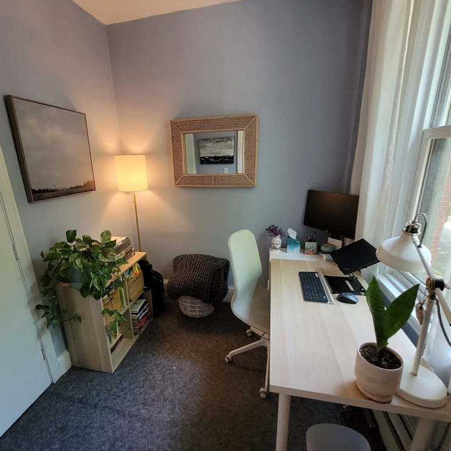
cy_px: 233
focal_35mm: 16
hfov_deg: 87.4
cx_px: 214
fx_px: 236
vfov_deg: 87.4
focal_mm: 1.74
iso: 320
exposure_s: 1/60
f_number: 2.2
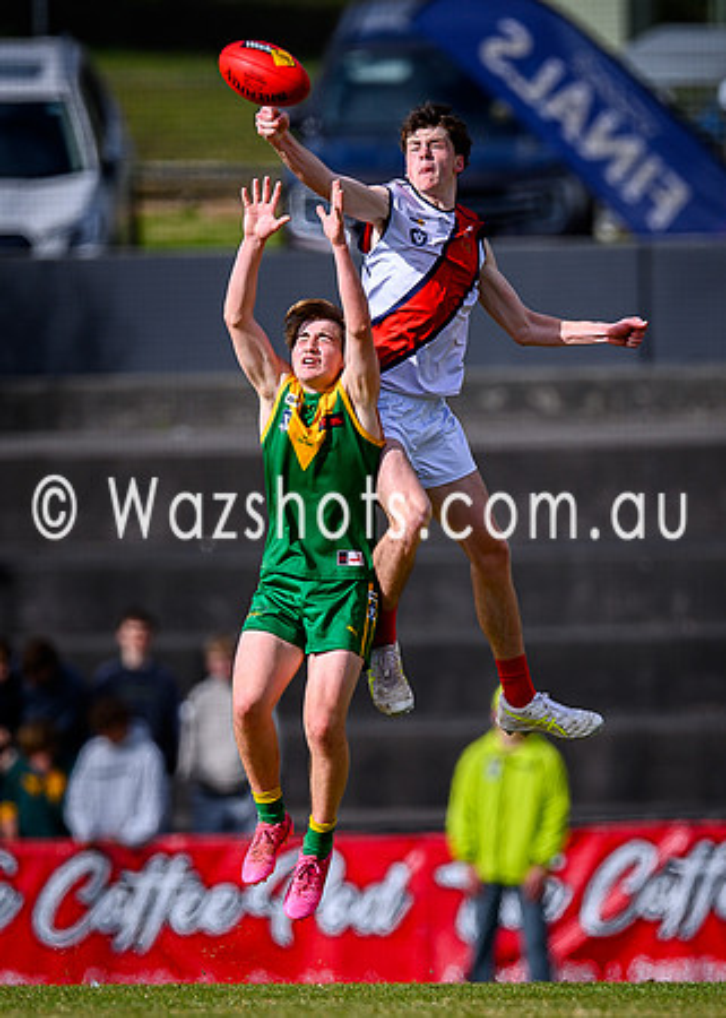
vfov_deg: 1.9
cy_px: 621
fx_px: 30548
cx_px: 485
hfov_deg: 1.4
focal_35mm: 1057
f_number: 4
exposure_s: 1/1250
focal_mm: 500
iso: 100
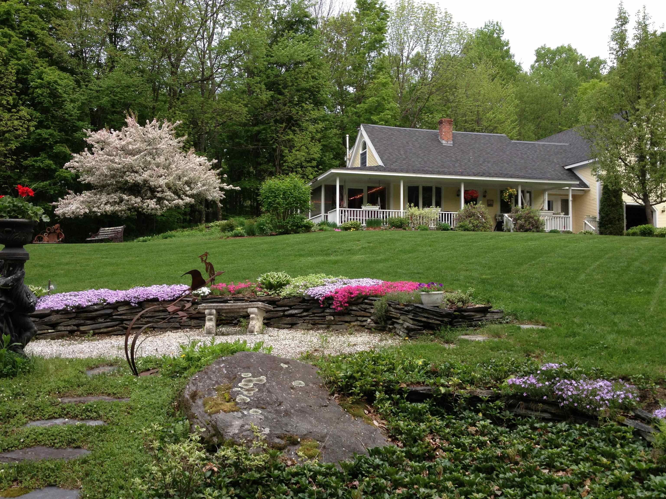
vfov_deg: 40.7
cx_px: 333
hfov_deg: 52.6
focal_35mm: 35
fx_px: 673
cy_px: 250
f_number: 2.4
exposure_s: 1/60
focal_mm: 4.28
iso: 50
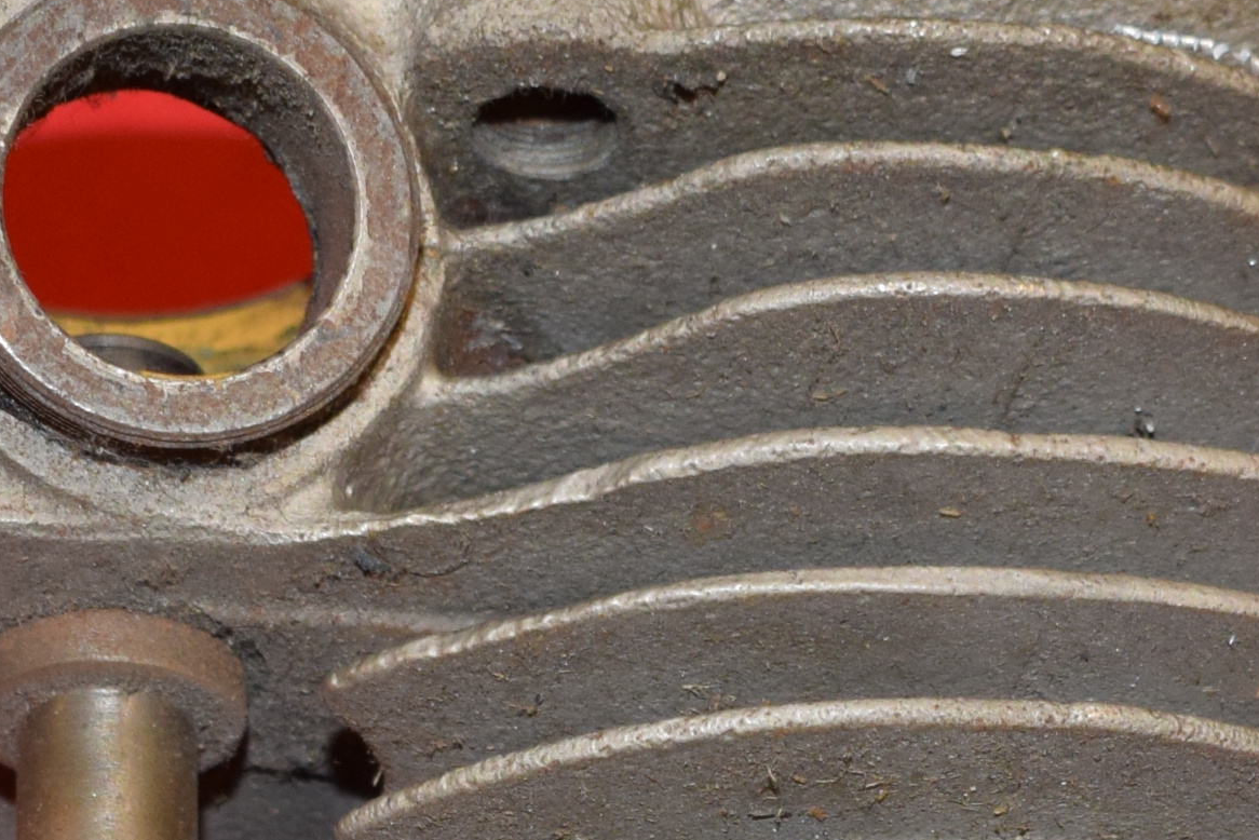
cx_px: 952
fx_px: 5667
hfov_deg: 12.6
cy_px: 1292
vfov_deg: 8.3
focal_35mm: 162
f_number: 5
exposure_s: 1/100
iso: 640
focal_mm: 28
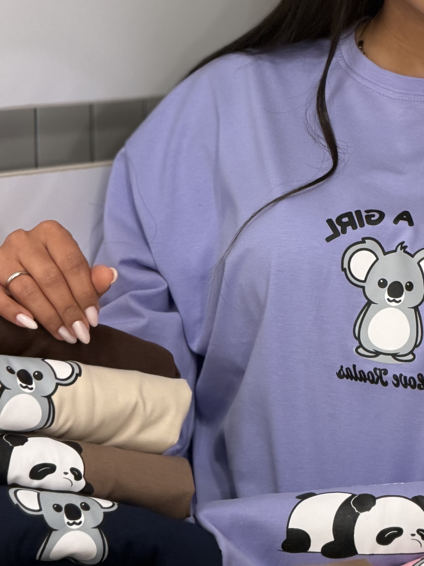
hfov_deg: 7.0
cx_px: 328
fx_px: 3479
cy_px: 250
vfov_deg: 9.3
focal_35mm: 213
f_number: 2.8
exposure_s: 1/100
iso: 125
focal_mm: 16.89
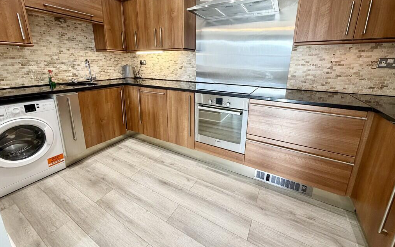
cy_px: 101
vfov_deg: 74.1
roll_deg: -1.1
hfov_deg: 101.5
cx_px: 196
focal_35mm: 15
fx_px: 161
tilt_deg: -11.6
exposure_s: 1/100
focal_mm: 2.22
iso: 200
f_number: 2.2
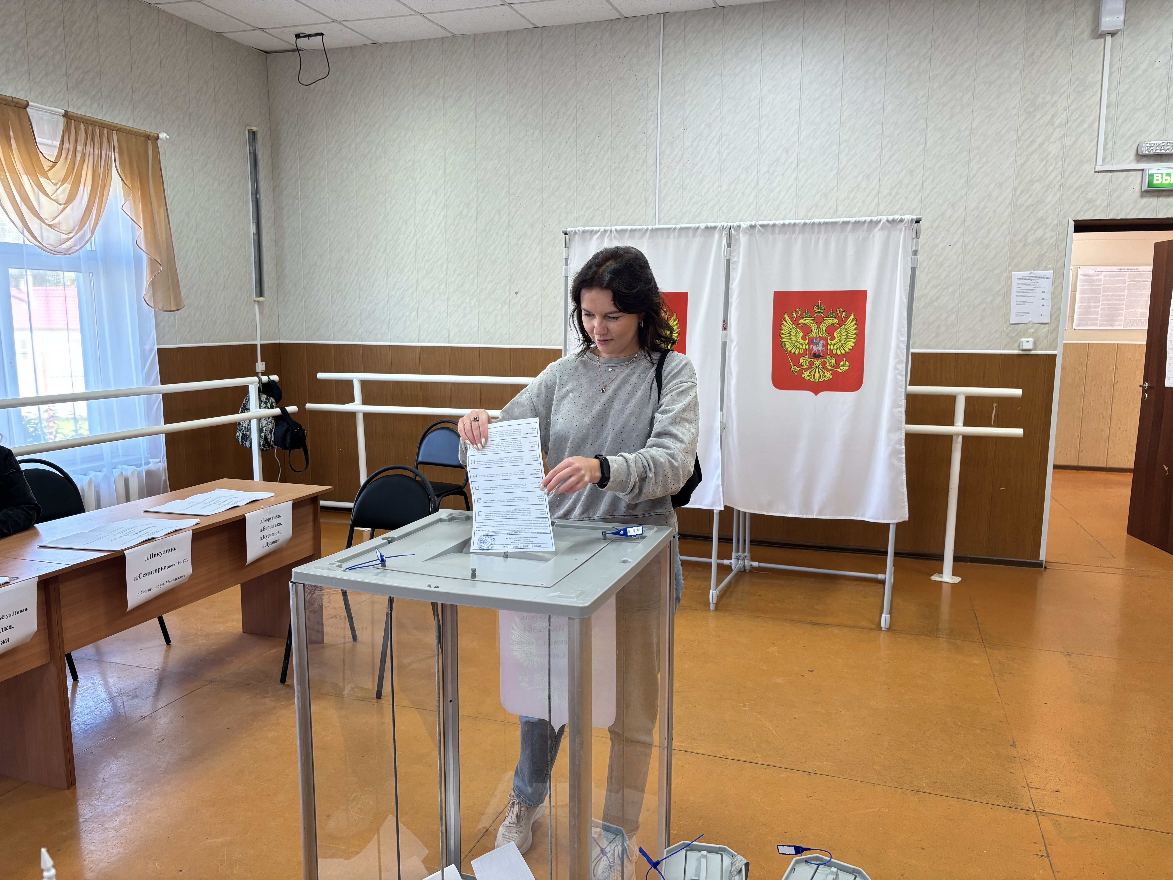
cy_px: 440
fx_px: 881
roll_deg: +0.0
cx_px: 586
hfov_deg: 67.3
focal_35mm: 26
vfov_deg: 53.1
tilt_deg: -8.7
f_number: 1.6
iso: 125
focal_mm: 5.96
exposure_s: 1/100
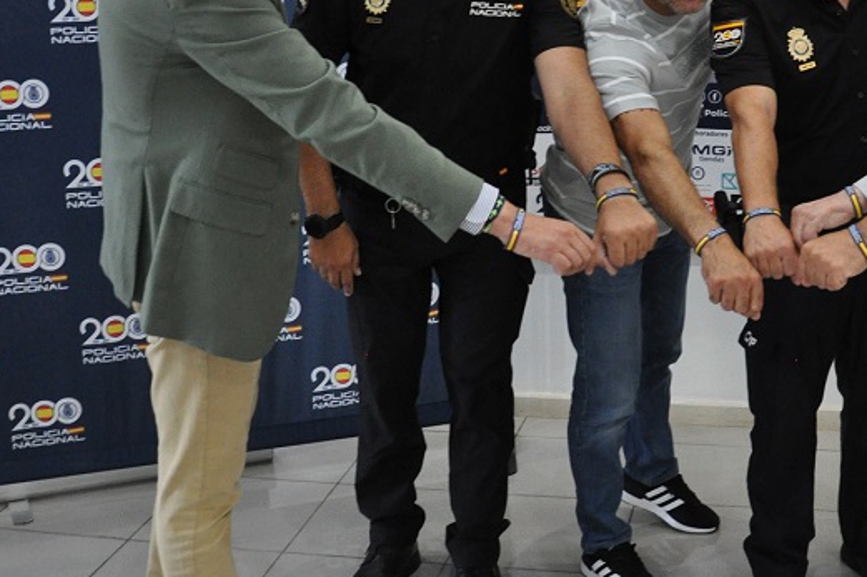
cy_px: 221
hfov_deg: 35.2
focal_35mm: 55
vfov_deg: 24.5
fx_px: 1324
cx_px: 679
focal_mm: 18
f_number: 3.5
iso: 1600
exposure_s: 1/40
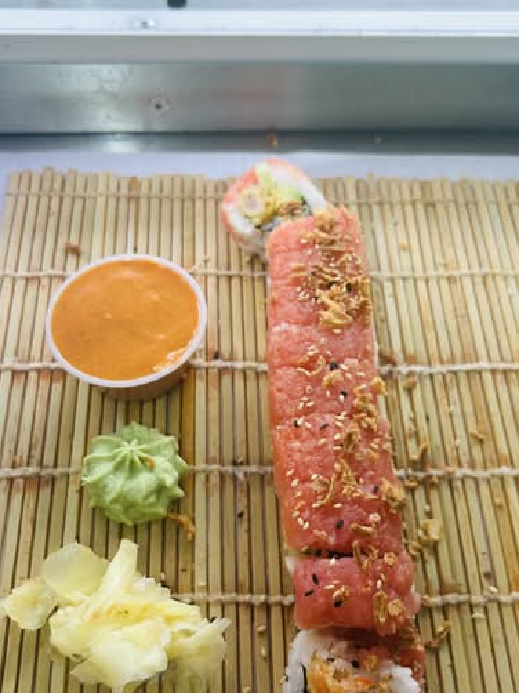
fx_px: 760
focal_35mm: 38
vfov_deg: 49.0
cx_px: 293
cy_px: 362
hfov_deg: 37.6
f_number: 1.5
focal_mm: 5.7
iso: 100
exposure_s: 1/60
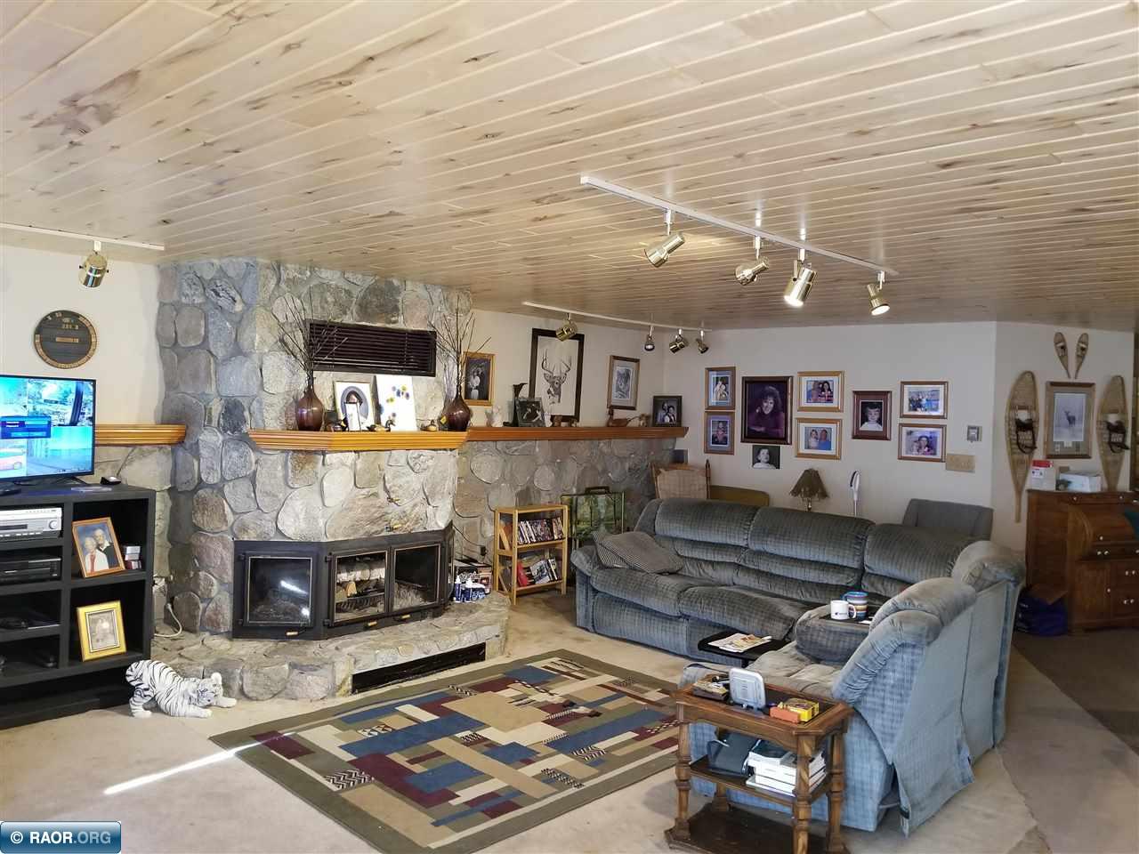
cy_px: 427
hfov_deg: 67.3
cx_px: 570
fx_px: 856
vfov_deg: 53.1
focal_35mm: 26
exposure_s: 1/17
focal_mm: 4.25
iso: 250
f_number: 1.7
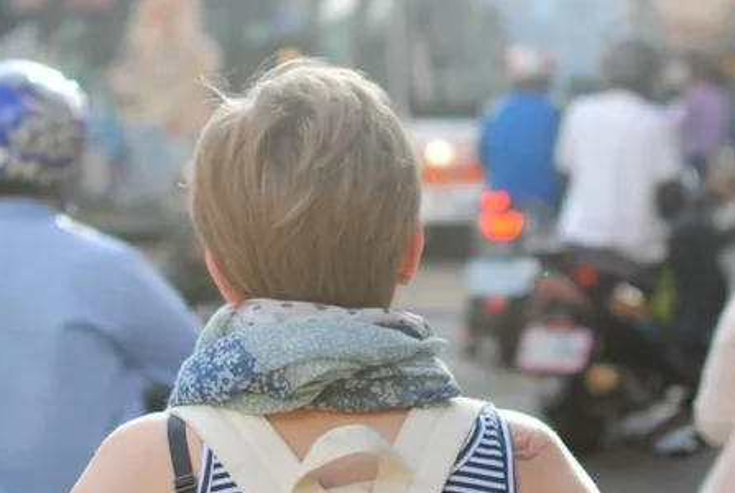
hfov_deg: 17.0
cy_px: 195
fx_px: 2458
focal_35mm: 120
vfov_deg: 11.5
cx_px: 284
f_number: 1.8
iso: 100
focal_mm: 35
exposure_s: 1/1000
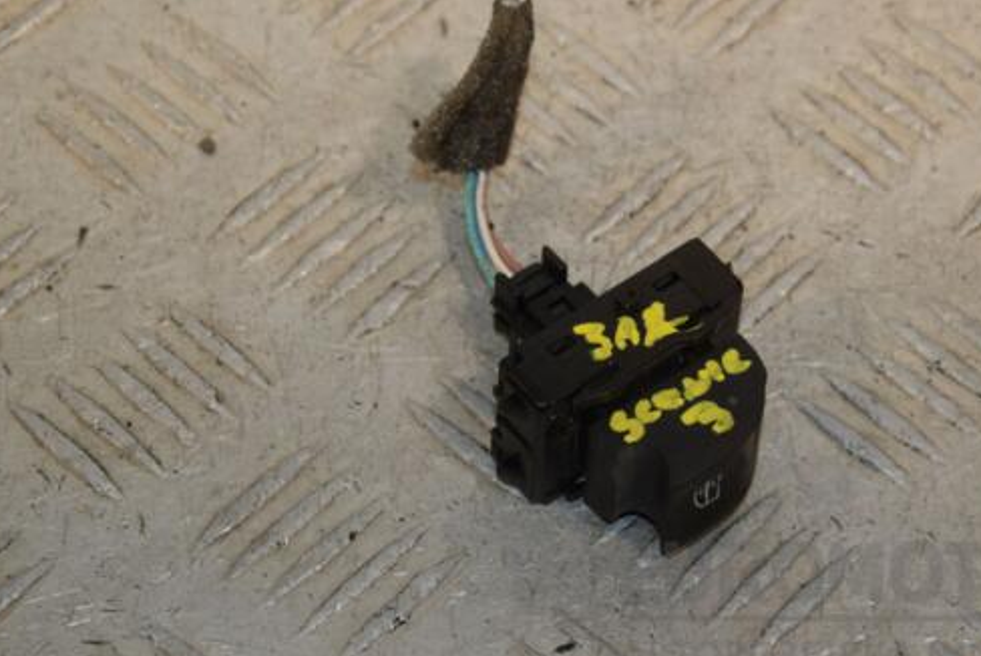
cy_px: 304
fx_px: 3517
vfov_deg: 10.6
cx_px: 581
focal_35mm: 129
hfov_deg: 15.9
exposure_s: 1/200
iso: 800
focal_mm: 70
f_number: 9
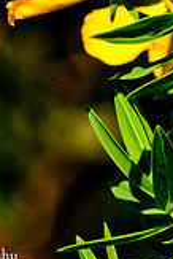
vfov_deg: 1.7
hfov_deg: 1.1
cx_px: 125
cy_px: -87
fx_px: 8940
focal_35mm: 1243
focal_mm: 300
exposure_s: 1/500
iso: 1600
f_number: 20
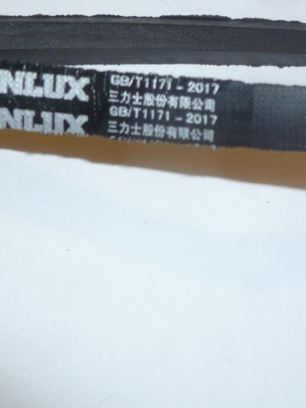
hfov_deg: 25.6
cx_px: 283
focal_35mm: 55
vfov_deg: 34.9
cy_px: 183
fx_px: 648
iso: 200
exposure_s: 1/30
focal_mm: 5
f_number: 3.3
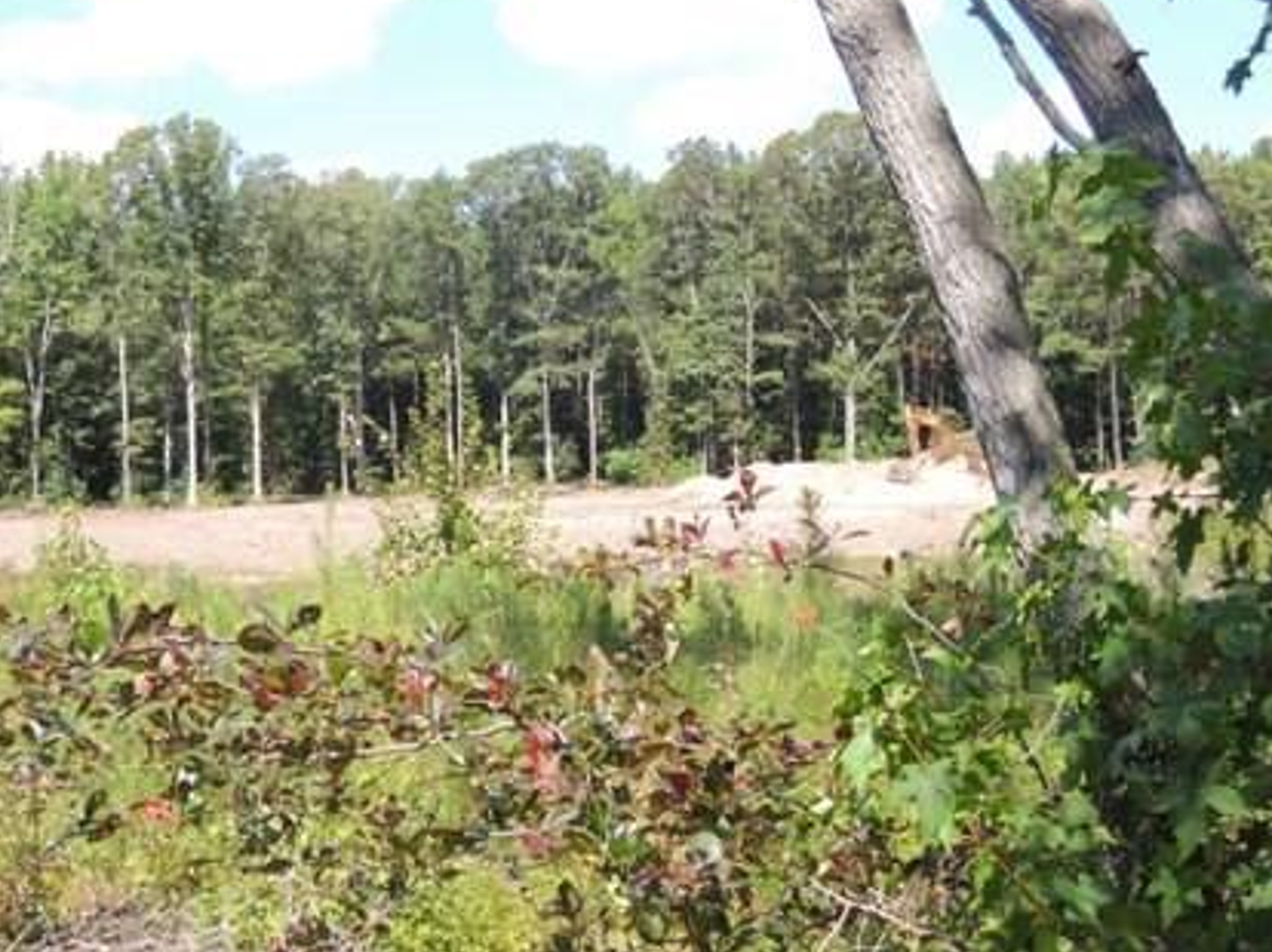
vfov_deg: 25.2
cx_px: 538
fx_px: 2130
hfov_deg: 33.2
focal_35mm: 58
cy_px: 408
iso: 100
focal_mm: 9
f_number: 3.7
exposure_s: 1/320
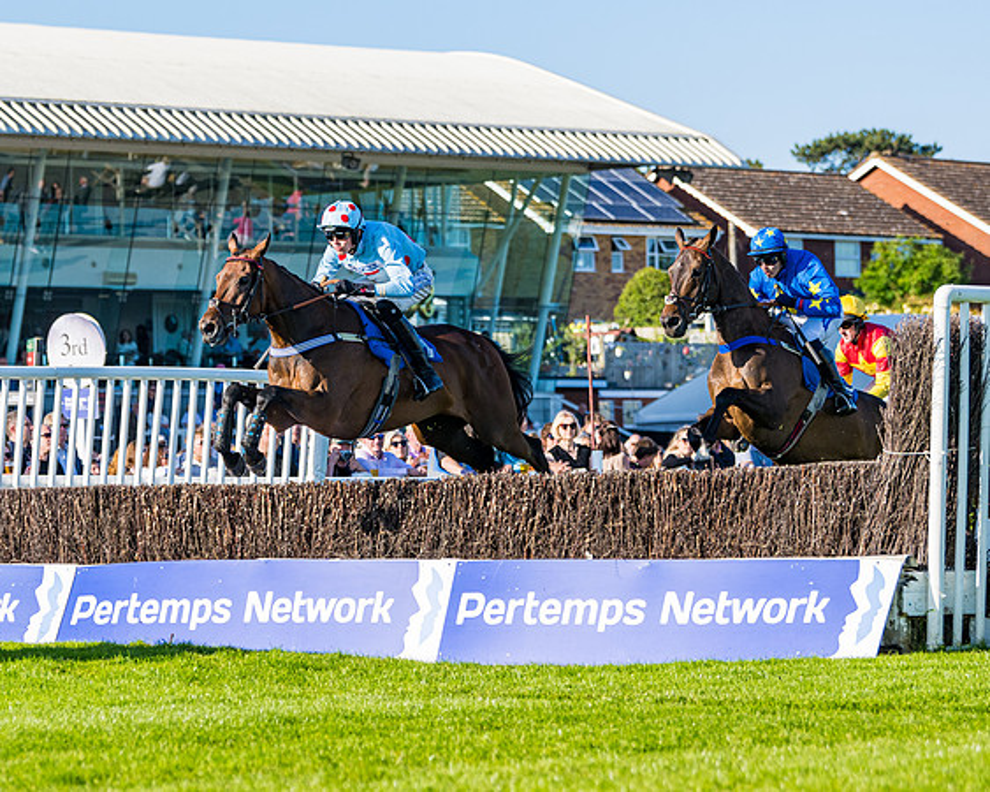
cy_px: 305
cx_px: 401
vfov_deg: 9.1
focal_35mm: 171
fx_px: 4994
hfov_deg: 11.3
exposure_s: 1/2000
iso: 200
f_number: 4
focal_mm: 112
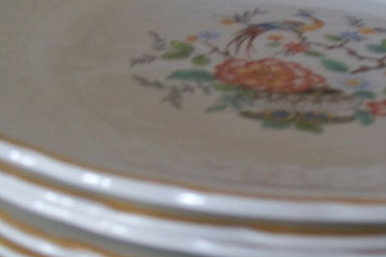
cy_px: 146
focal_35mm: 71
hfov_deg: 28.1
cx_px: 289
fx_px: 761
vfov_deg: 19.2
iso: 80
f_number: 2.7
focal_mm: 6
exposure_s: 1/7.98
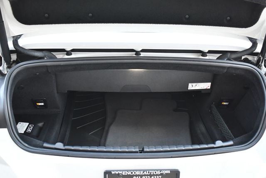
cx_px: 133
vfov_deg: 32.0
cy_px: 89
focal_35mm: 42
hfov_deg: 46.4
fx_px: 311
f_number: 3.8
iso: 800
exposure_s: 1/160
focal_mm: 21
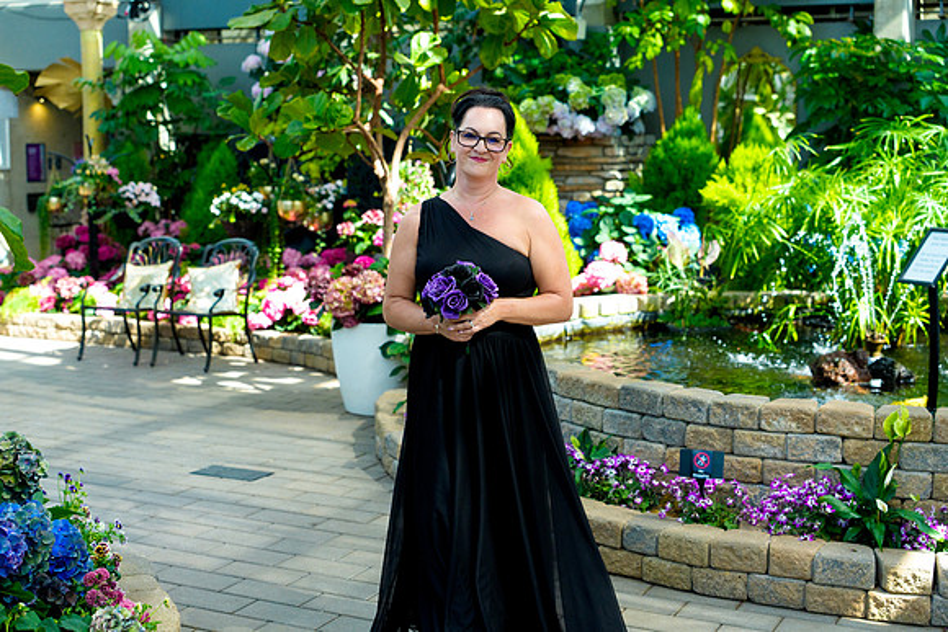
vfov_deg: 27.0
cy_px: 316
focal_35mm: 50
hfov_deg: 39.6
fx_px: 1317
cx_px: 474
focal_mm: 50
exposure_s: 1/2500
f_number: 3.2
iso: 640
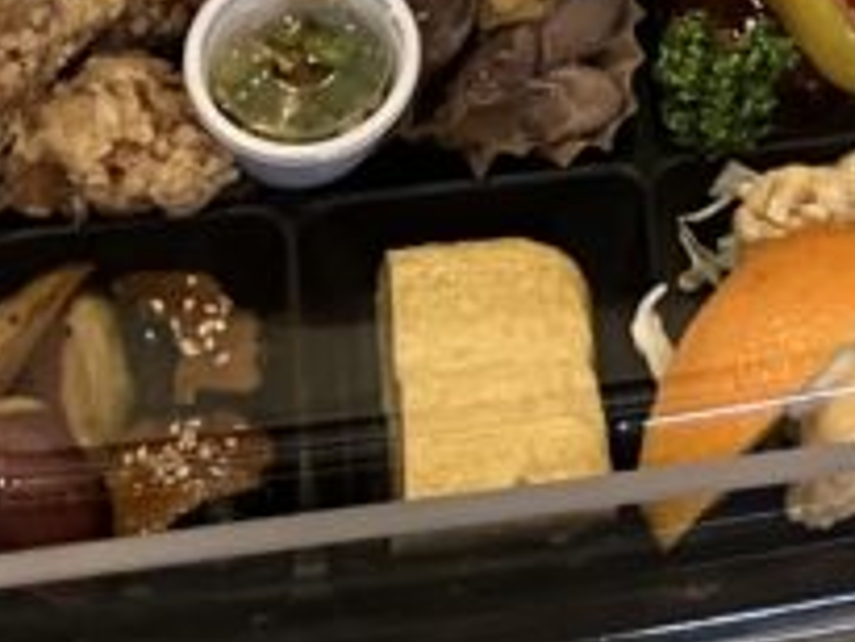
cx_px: 1501
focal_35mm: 175
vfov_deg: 7.7
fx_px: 4325
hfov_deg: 10.6
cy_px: -1063
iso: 80
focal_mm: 3.99
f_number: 1.8
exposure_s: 1/50
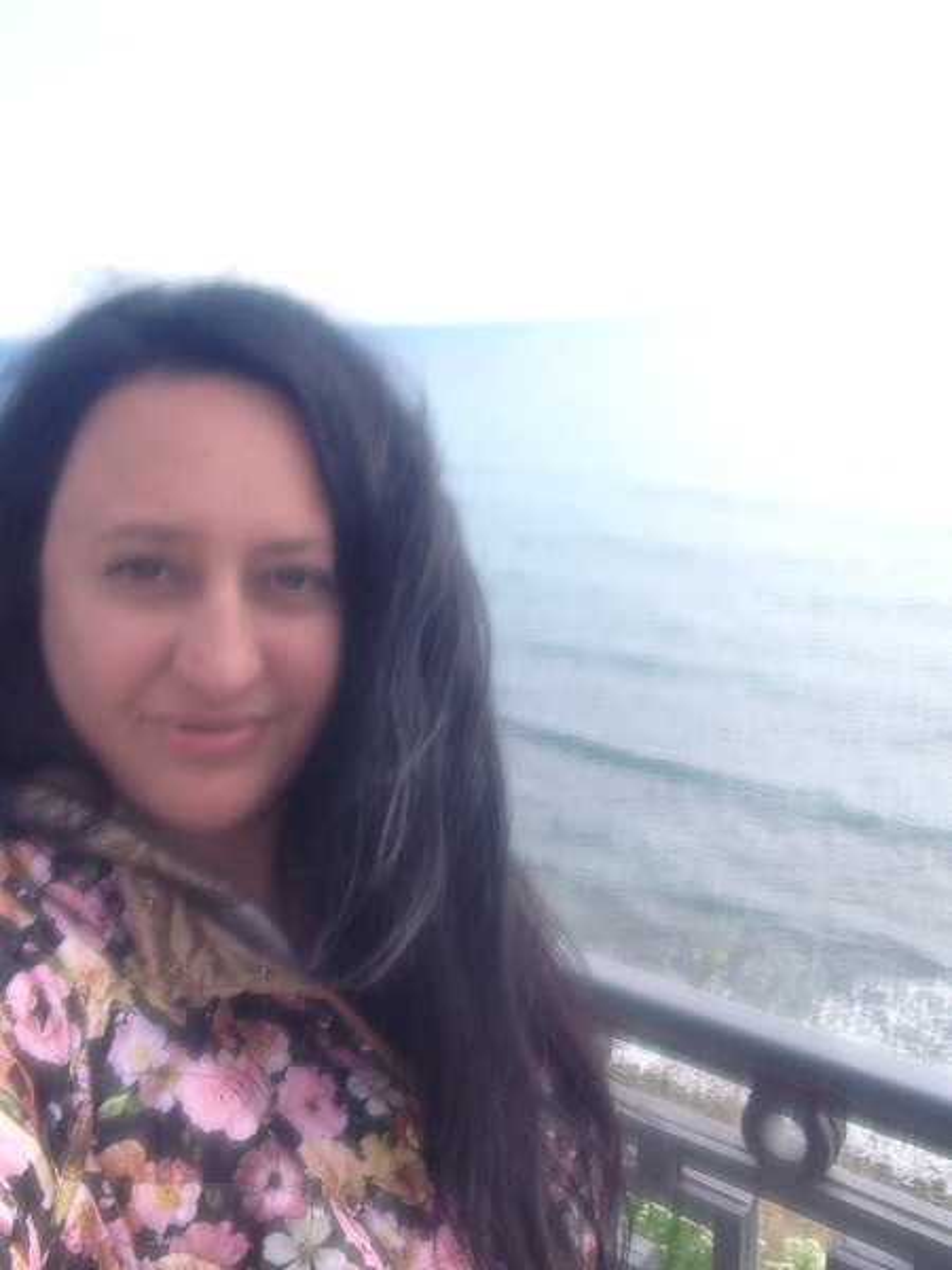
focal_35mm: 35
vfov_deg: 52.6
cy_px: 635
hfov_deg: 40.7
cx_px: 476
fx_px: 1283
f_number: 2.4
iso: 32
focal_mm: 2.18
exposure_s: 1/549
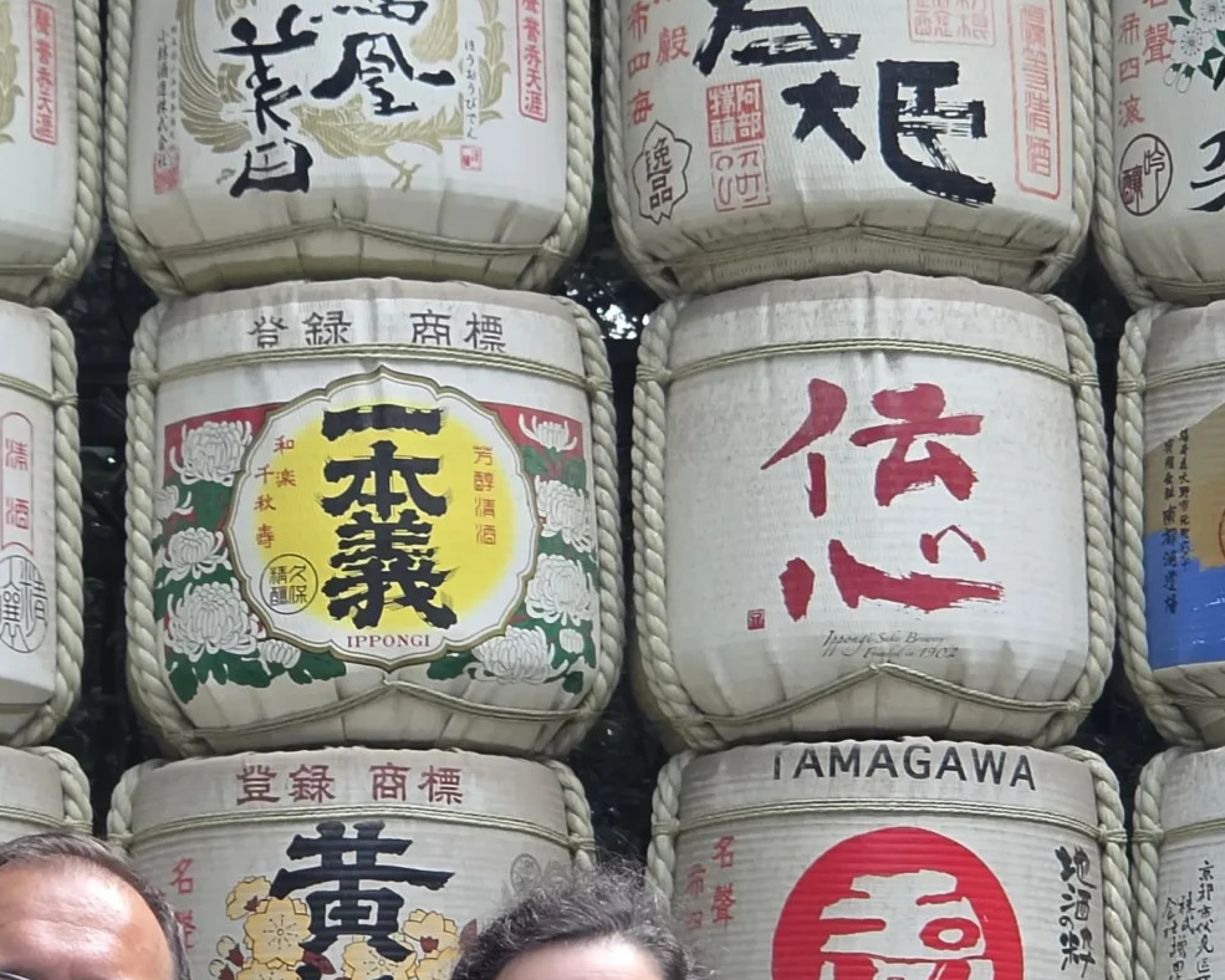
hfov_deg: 11.0
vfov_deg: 8.8
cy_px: 525
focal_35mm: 175
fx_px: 6345
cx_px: 282
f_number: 2.4
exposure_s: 1/100
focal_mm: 7
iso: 50
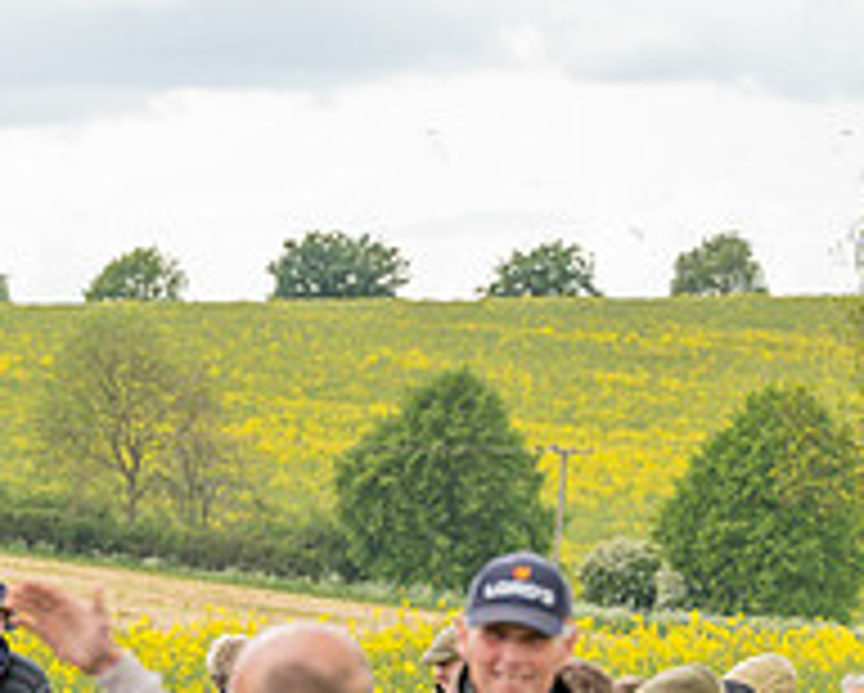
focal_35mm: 441
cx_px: -519
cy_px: 1103
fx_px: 11288
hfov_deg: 4.4
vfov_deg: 3.5
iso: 400
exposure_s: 1/1100
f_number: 5
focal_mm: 113
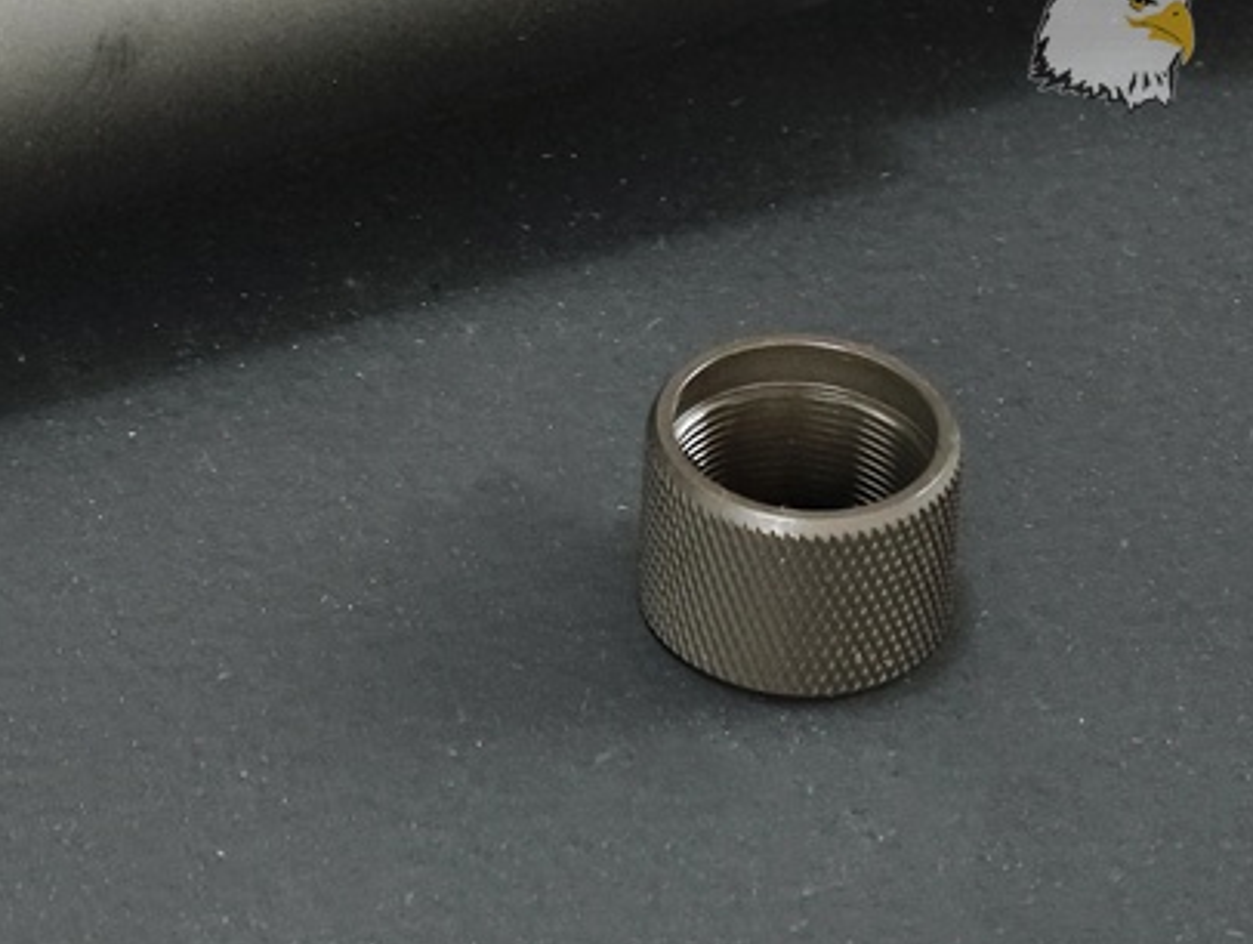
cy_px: -386
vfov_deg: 5.9
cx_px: 19
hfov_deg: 7.8
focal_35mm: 251
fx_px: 9102
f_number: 2.67
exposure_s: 1/15
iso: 2706
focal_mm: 22.48
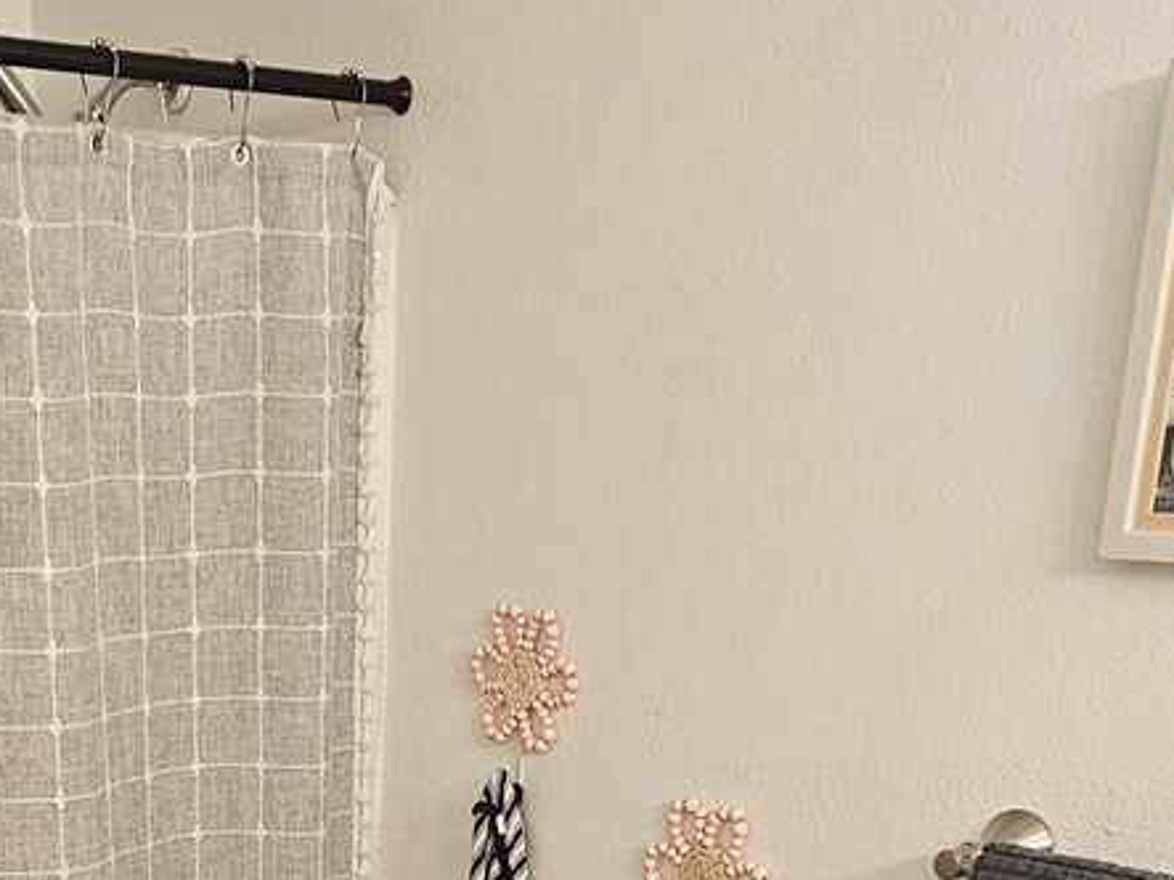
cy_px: 1140
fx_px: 1594
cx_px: 260
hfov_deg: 39.1
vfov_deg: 26.3
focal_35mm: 47
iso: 200
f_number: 2.2
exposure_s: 1/60
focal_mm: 2.2
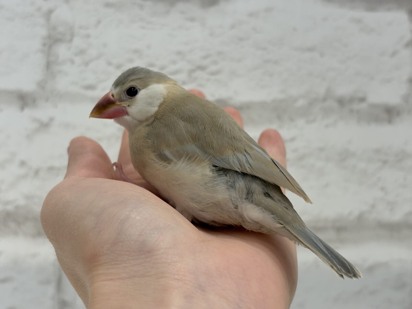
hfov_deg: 36.8
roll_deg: -1.6
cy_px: 154
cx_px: 206
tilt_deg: -1.4
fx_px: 619
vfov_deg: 28.0
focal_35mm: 52
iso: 64
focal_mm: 5.96
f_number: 1.6
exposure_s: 1/100
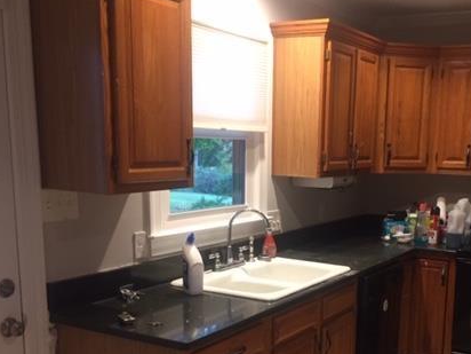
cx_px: 305
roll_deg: -1.4
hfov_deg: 41.6
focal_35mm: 45
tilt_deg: -12.1
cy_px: 266
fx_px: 612
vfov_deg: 31.6
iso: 160
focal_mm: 4.15
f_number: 2.2
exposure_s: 1/30
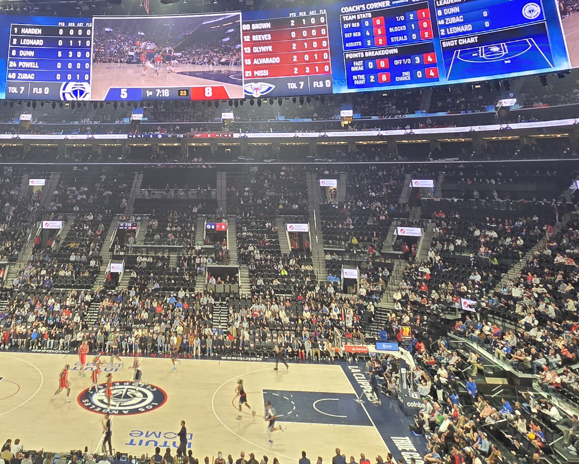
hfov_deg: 58.0
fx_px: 497
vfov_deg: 43.7
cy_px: 14
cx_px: 159
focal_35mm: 29
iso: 100
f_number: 2.2
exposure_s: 1/60
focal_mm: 2.2
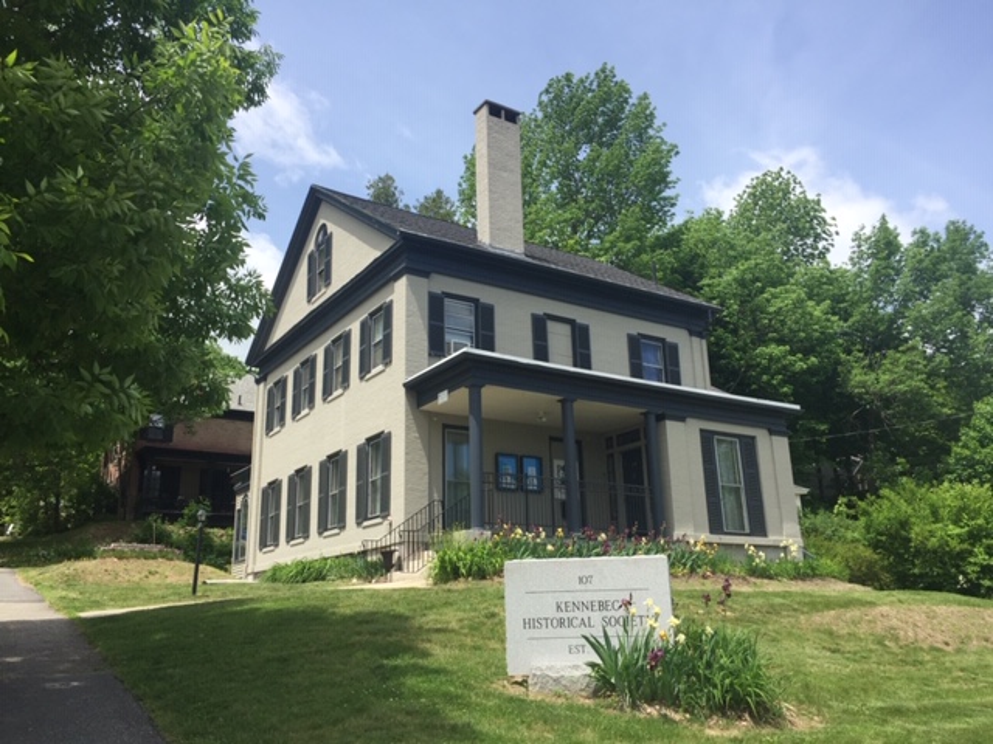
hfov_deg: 61.7
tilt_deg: +16.5
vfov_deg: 48.2
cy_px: 372
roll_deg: +0.9
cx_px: 496
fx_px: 832
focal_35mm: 29
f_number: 2.2
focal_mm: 4.15
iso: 32
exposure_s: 1/1582
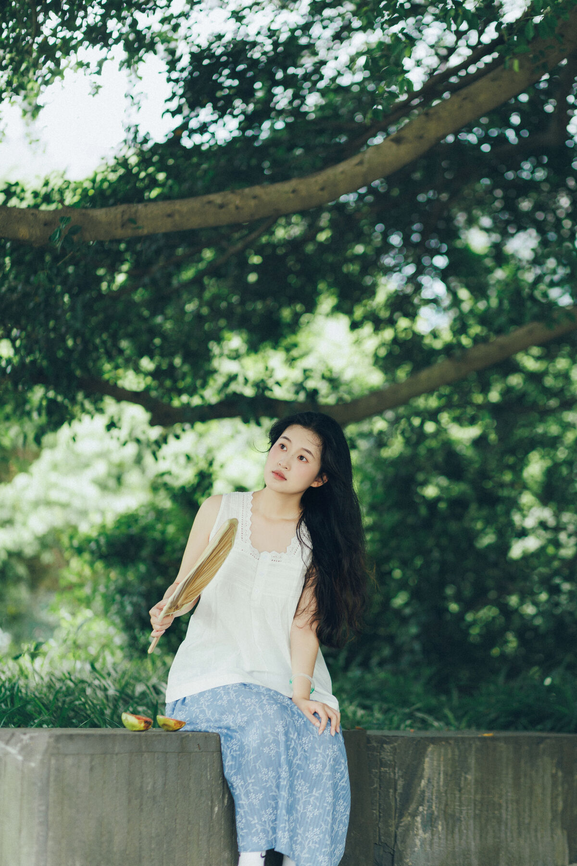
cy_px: 433
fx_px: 2043
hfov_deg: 16.1
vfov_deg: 23.9
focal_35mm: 85
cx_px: 288
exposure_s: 1/640
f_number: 2
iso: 800
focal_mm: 85
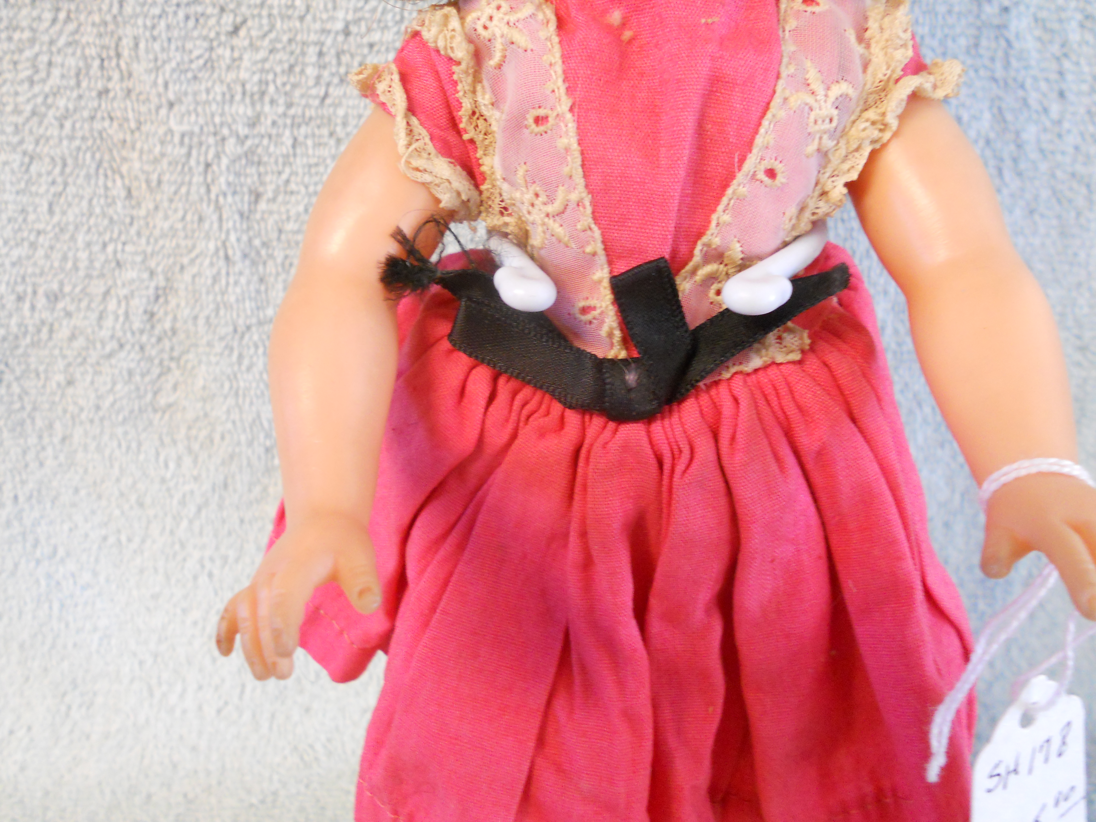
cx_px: 548
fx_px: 1013
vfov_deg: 44.2
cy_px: 411
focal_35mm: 32
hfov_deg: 56.8
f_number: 3.5
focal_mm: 5.8
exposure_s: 1/15
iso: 400
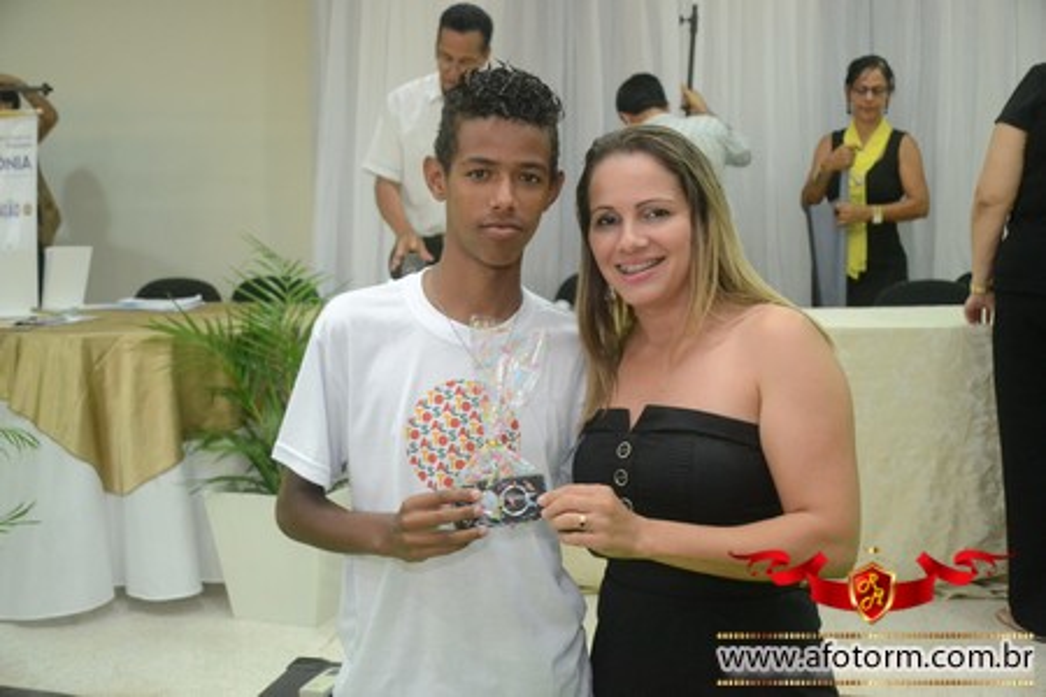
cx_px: 523
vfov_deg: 31.9
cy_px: 348
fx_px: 1220
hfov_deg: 46.4
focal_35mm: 42
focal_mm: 28
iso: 3200
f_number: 4
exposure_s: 1/100
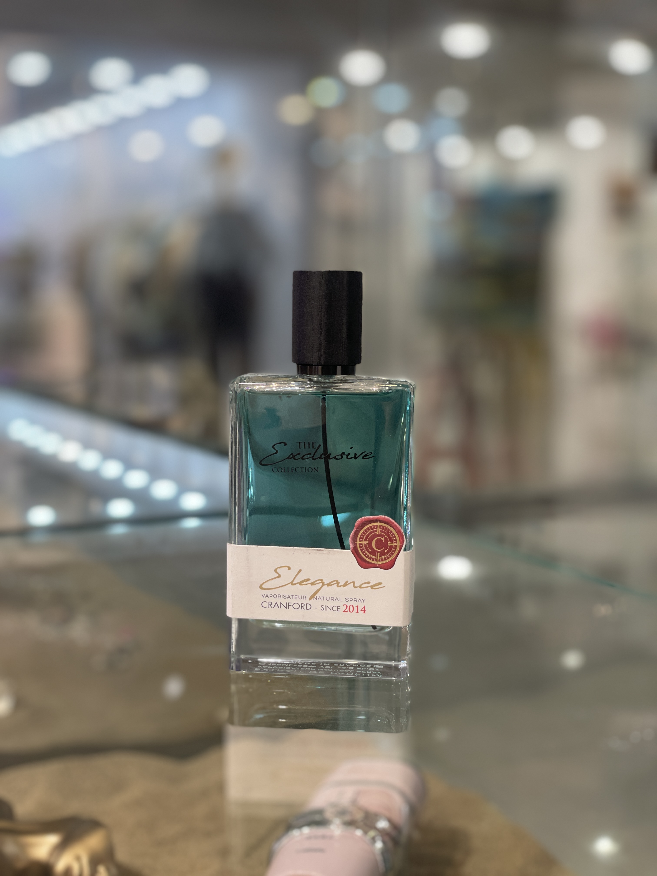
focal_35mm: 52
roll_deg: -0.3
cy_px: 438
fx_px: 1316
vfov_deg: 36.8
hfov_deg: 28.0
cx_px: 328
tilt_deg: -6.1
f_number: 2
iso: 80
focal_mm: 6
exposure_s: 1/100
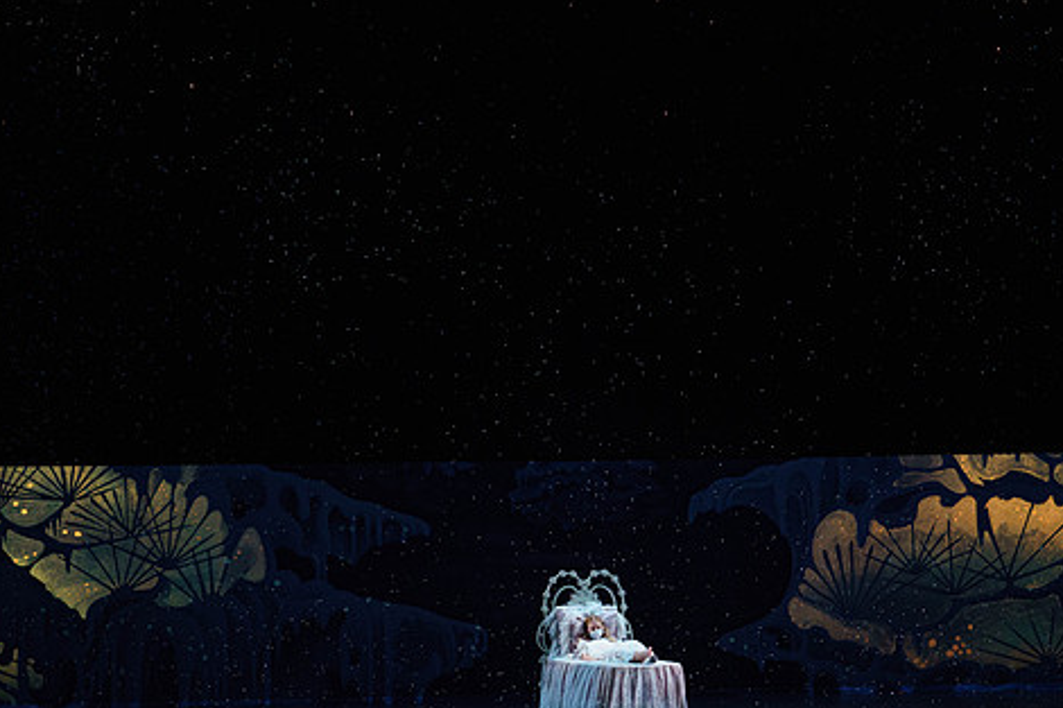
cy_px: 429
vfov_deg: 9.3
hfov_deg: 14.0
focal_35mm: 147
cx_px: 622
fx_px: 4339
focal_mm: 119
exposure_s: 1/320
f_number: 2.8
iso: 5000
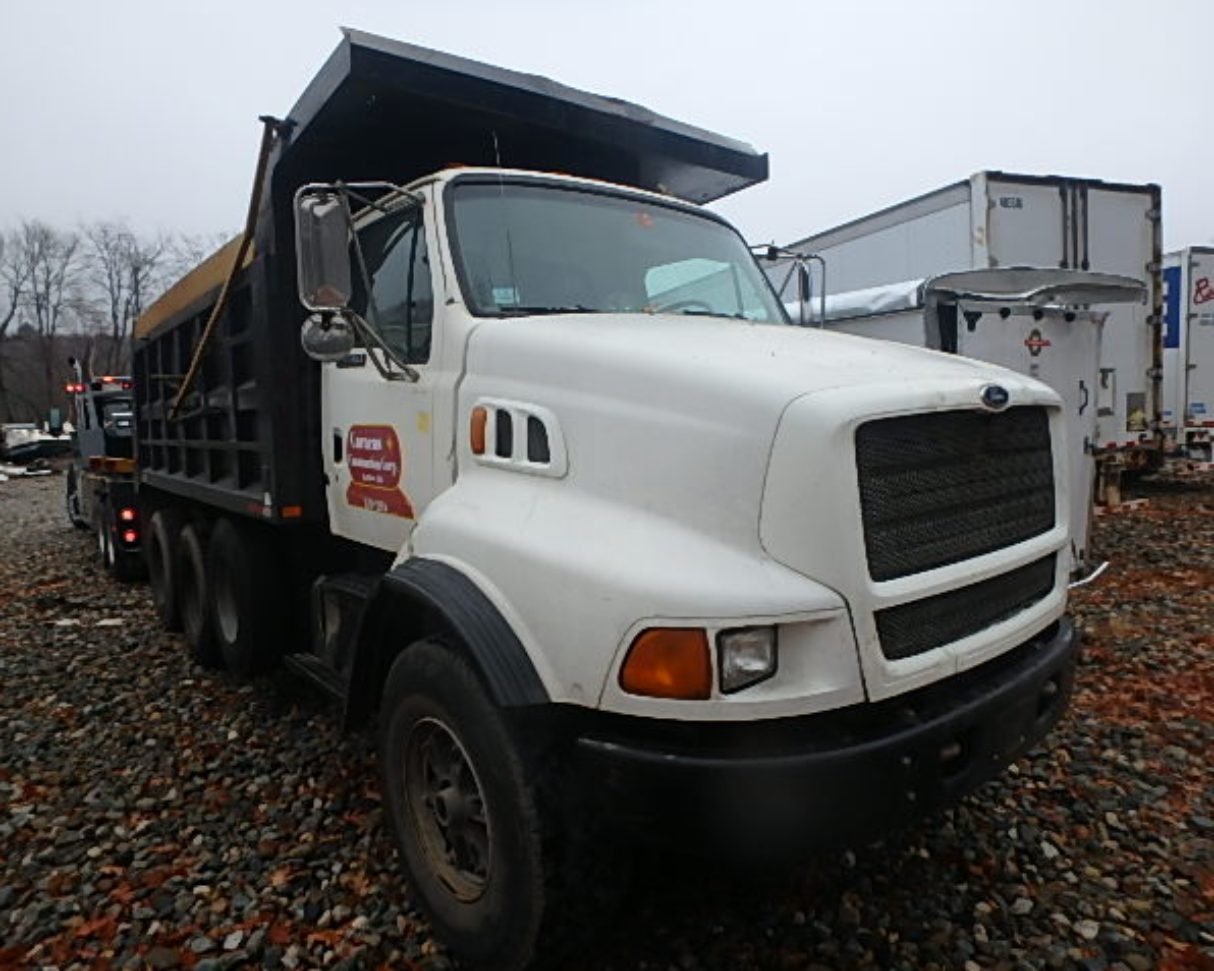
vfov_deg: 63.1
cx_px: 595
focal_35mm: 22
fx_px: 791
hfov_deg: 75.0
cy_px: 487
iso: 125
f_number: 3.5
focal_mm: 3.7
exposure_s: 1/400
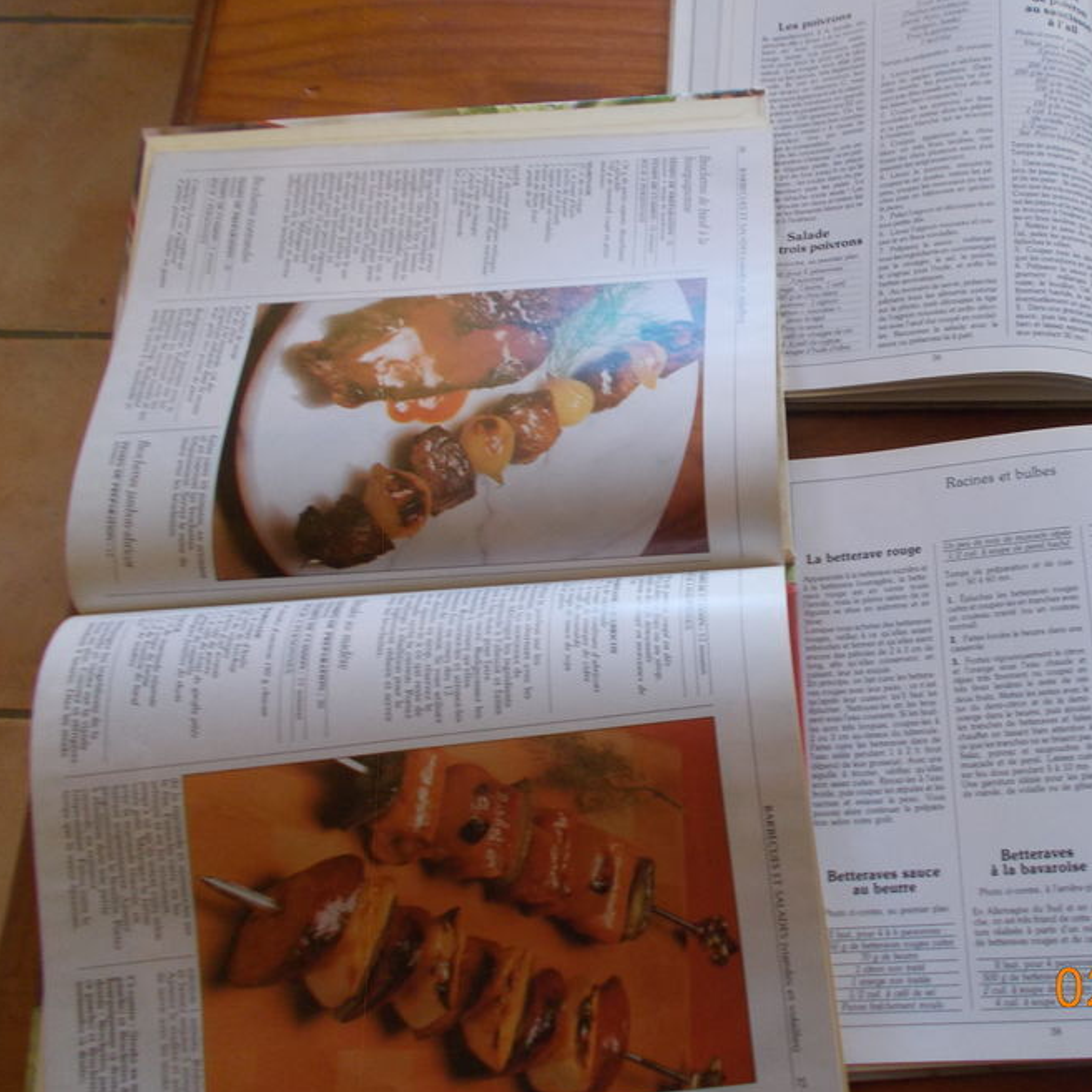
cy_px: 512
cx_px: 796
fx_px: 1249
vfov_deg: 47.2
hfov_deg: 45.8
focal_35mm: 35
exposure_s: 1/25
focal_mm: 4.6
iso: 160
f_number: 3.2
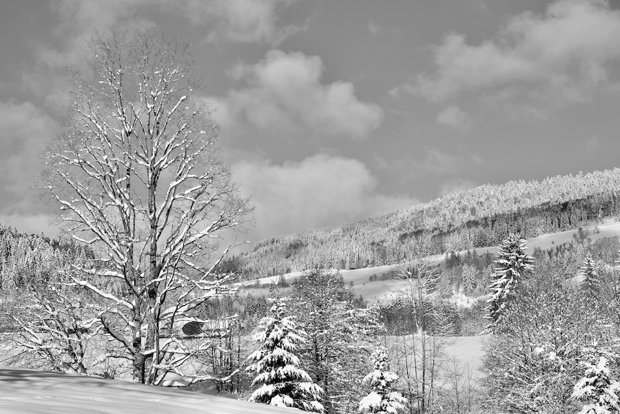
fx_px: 1241
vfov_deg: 18.9
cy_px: 207
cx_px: 310
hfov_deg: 28.1
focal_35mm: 72
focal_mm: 72
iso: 100
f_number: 9
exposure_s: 1/500
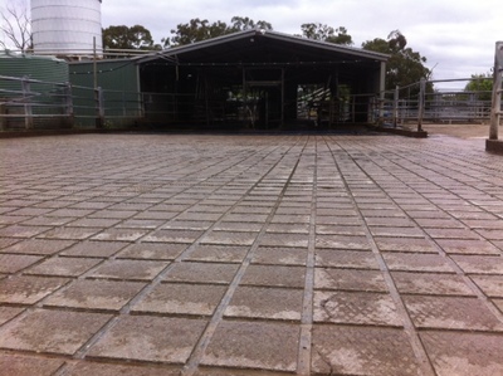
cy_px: 188
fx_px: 508
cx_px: 252
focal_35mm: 35
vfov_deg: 40.6
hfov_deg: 52.7
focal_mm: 3.85
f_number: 2.8
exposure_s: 1/1040
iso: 80
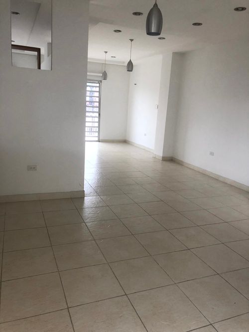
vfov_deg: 63.4
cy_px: 166
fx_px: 268
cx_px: 124
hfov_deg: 49.8
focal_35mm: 28
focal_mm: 4
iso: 25
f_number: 1.8
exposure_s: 1/30
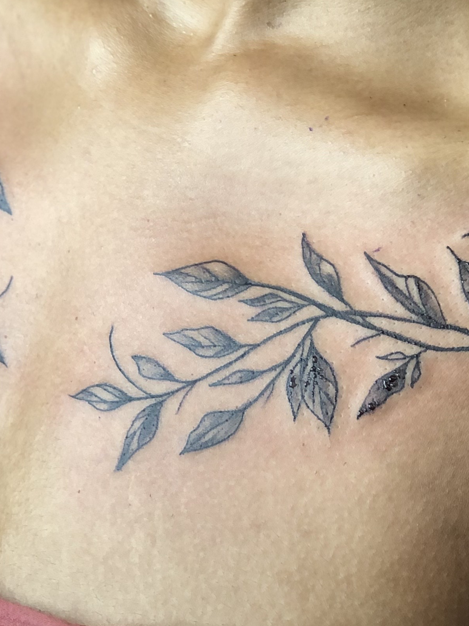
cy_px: 328
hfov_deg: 10.3
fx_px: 2601
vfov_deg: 13.7
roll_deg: -4.1
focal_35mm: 144
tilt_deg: -30.2
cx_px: 257
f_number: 2.8
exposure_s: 1/30
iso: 25
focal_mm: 6.6
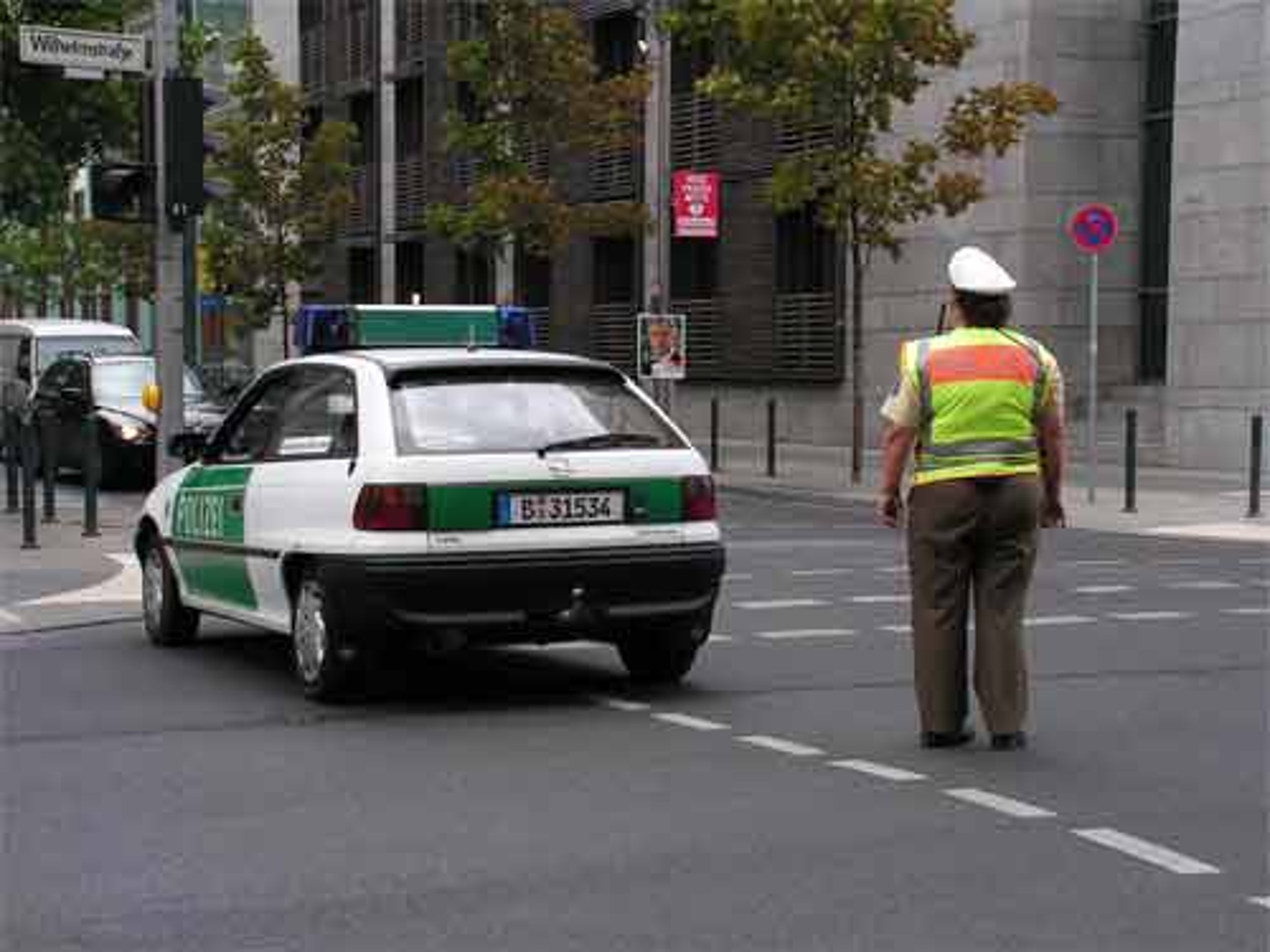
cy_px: 476
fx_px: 2421
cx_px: 635
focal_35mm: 66
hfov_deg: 29.4
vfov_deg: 22.3
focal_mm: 11
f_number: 4.8
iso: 80
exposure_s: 1/80
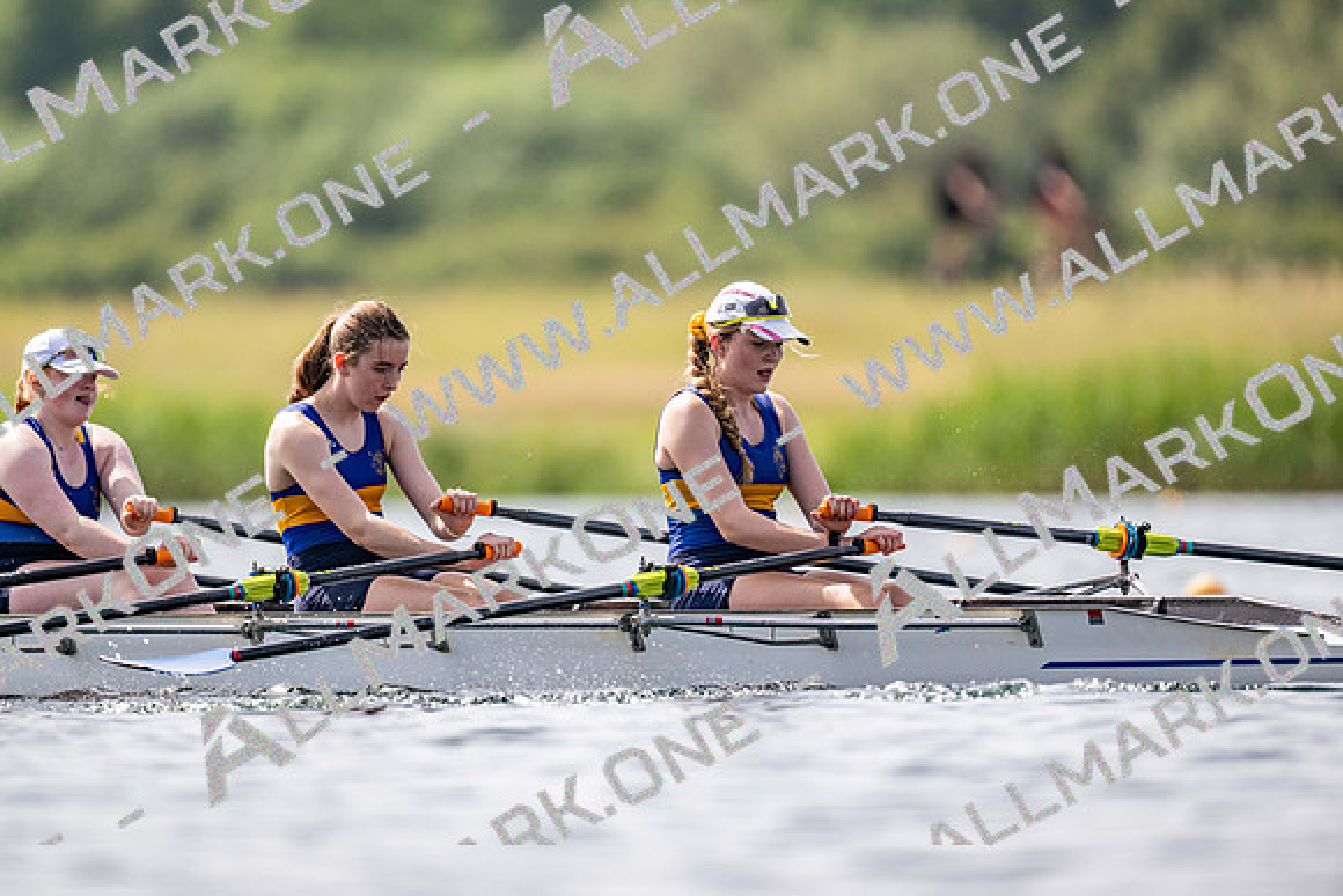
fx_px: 22388
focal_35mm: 600
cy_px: 448
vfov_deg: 2.3
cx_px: 672
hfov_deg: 3.4
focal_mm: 600
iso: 200
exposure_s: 1/2500
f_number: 4
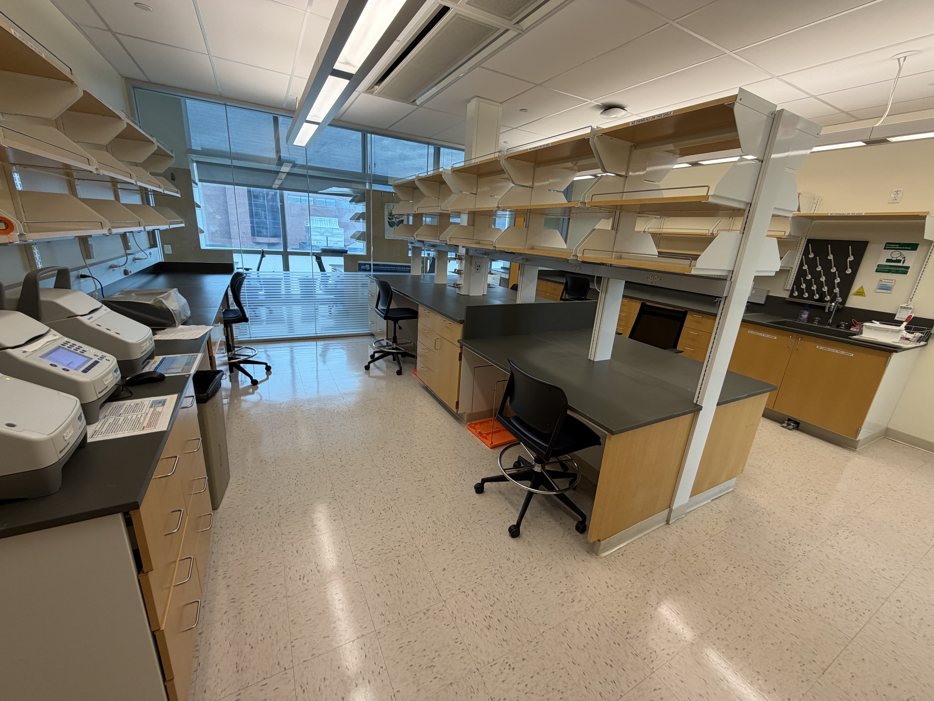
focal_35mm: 14
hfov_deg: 102.1
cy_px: 350
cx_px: 467
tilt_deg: -17.2
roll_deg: -3.9
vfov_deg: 85.7
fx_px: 378
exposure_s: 1/120
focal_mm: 2.22
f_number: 2.2
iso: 160
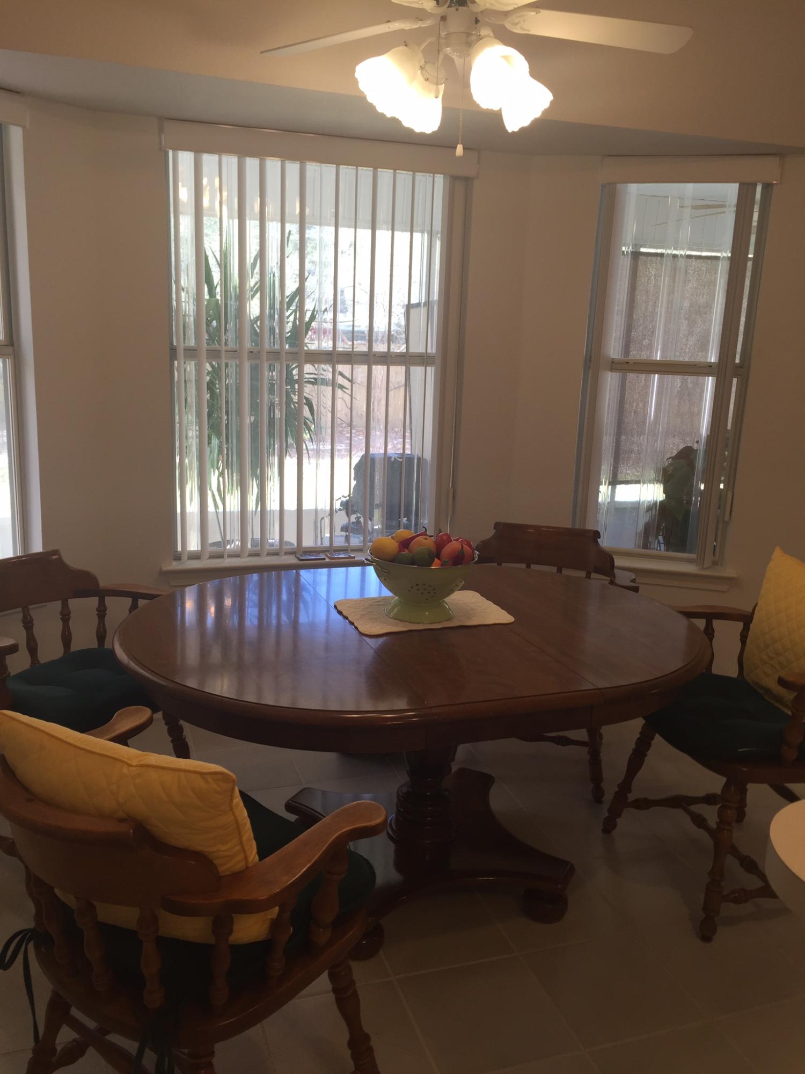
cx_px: 402
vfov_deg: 61.7
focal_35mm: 29
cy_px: 537
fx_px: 899
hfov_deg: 48.2
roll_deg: -1.8
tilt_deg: -10.6
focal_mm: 4.15
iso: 32
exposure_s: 1/40
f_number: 2.2
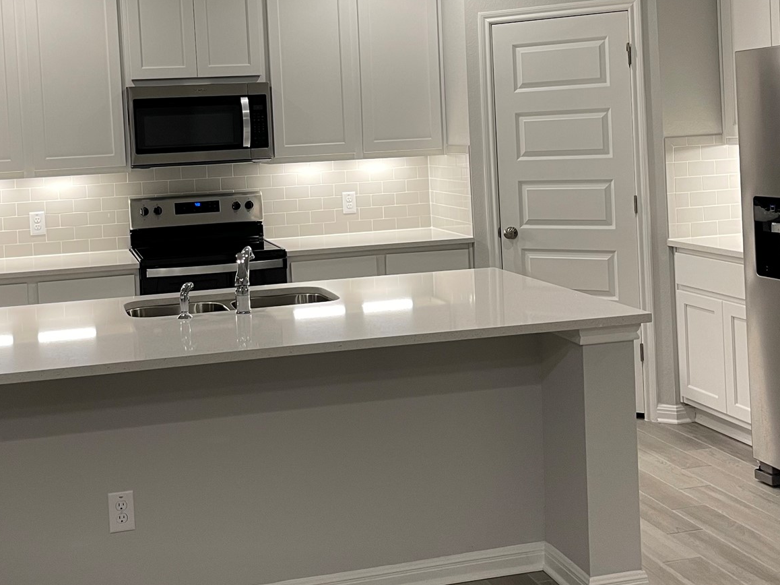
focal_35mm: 46
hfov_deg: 41.0
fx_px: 1036
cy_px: 164
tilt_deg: -1.5
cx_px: 309
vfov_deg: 31.1
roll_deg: +3.1
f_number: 1.6
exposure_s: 1/60
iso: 80
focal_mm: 5.1
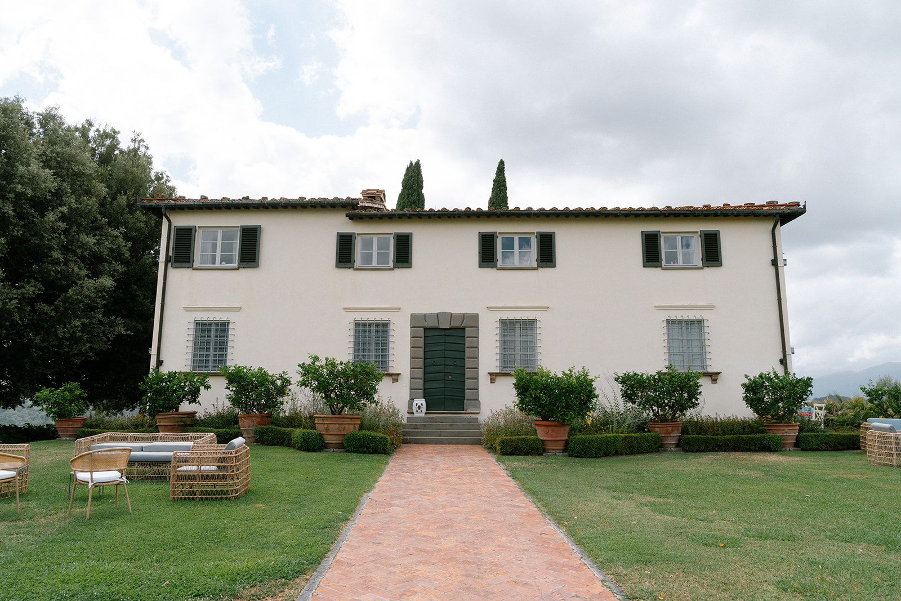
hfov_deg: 69.0
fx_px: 655
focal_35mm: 26
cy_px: 300
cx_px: 450
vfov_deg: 49.3
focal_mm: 26
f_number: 8
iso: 100
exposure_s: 1/125
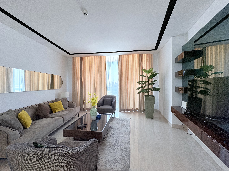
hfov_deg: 102.1
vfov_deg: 85.7
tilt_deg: -1.0
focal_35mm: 14
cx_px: 114
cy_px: 86
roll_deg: +1.9
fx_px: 93
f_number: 2.2
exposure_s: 1/99
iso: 160
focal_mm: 2.22
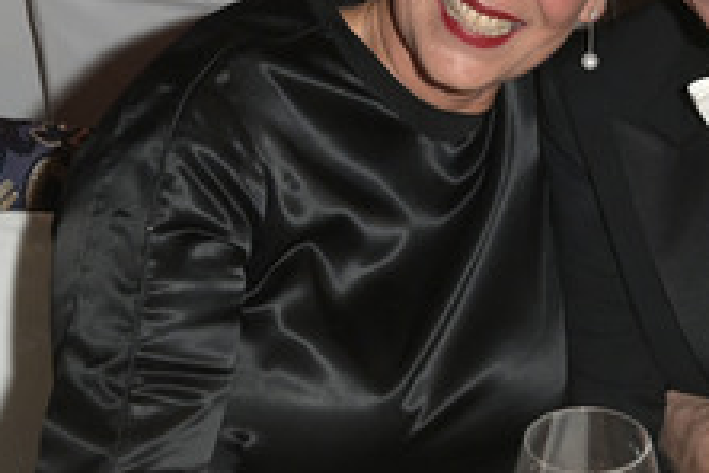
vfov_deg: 17.5
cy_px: 67
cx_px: 659
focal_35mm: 77
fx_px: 1516
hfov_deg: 25.4
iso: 1000
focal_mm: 38
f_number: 5.6
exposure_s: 1/100
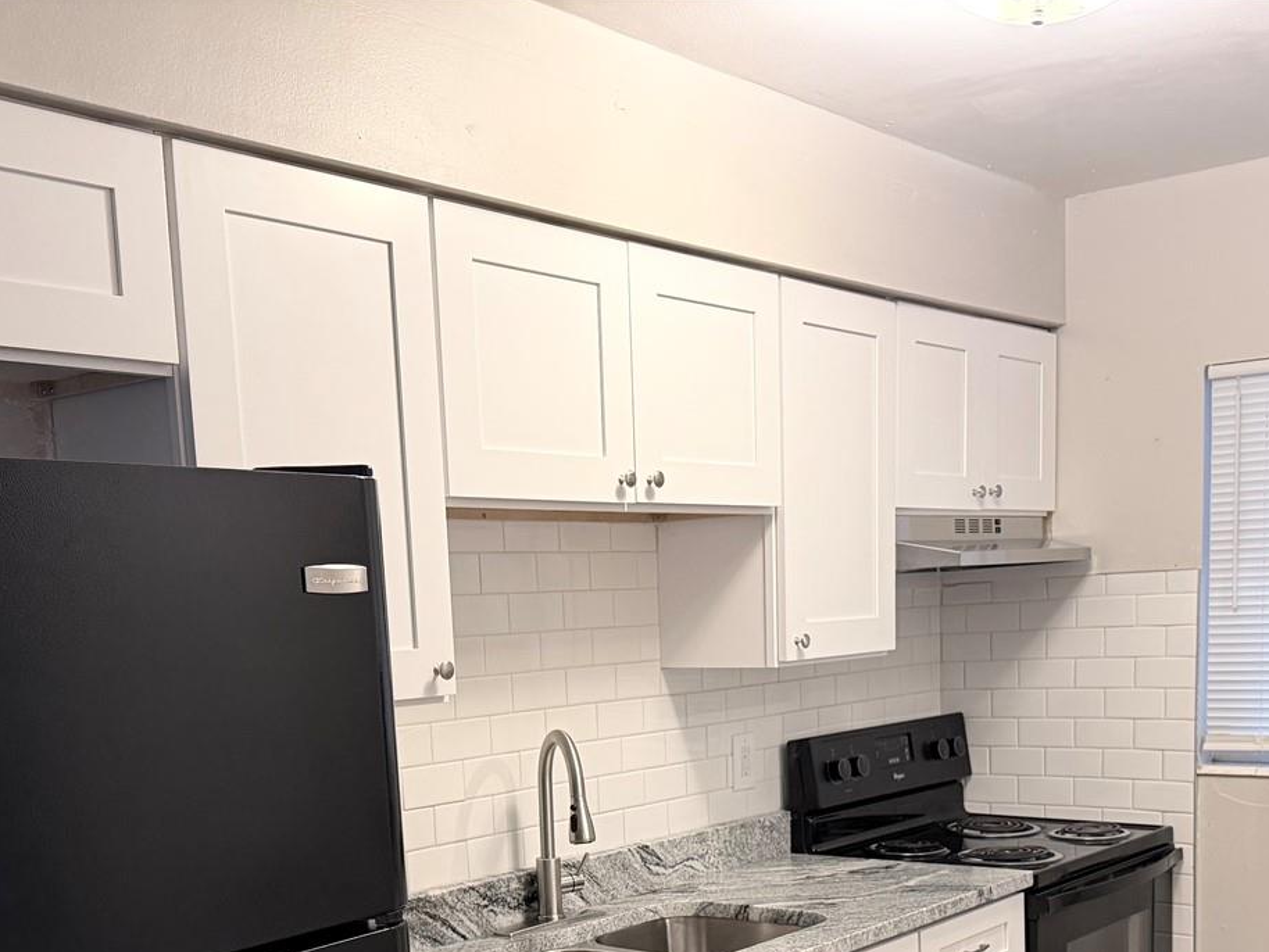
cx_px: 619
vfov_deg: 32.9
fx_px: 1540
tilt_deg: -9.1
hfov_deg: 44.8
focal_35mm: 42
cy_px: 827
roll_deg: +3.3
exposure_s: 1/60
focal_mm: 6.76
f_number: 1.78
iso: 250
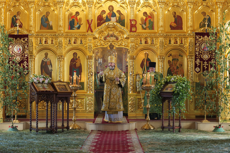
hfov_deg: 28.8
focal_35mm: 70
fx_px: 447
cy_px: 76
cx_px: 115
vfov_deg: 19.5
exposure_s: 1/160
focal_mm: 70
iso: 1250
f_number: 2.8
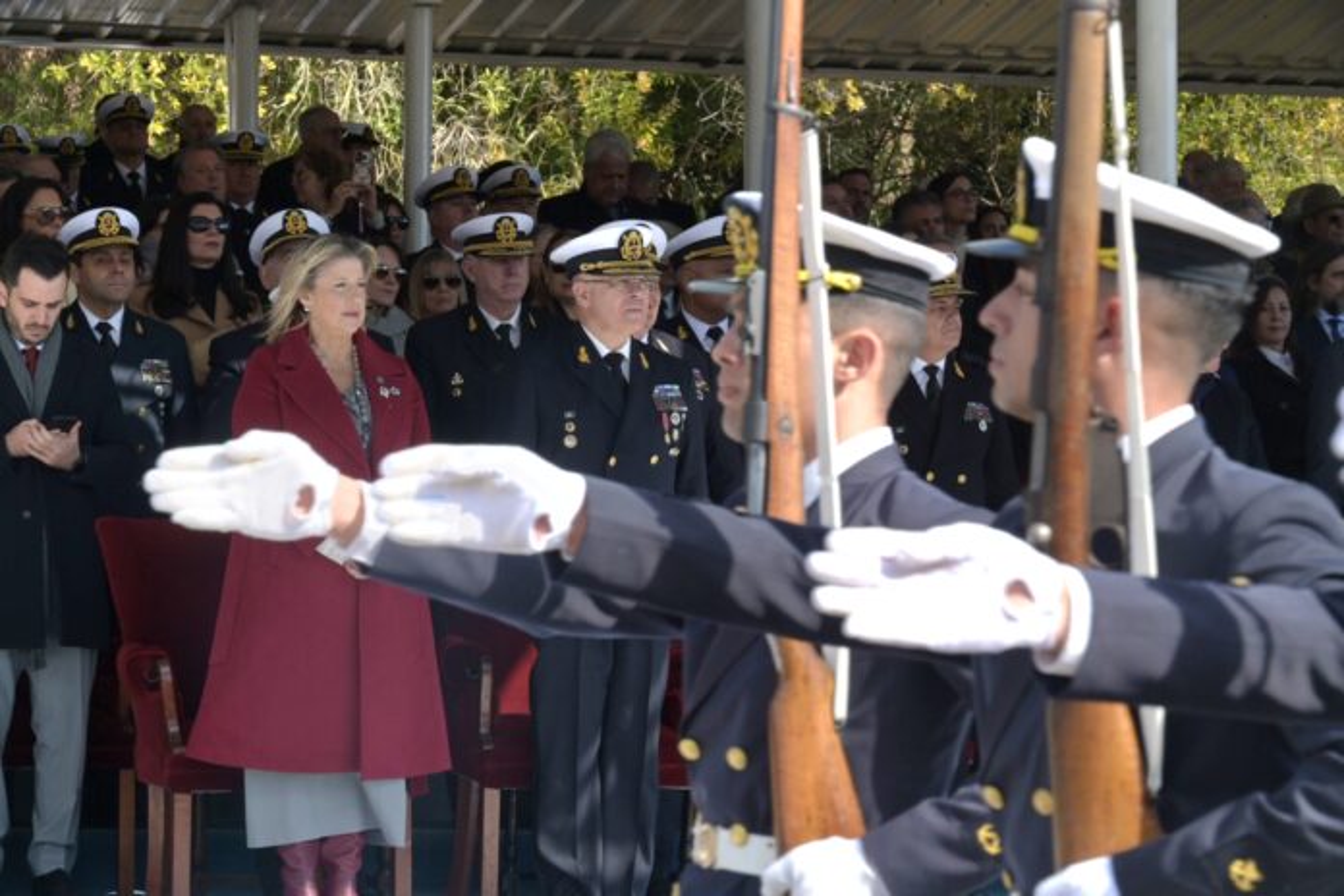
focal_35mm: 155
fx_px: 5786
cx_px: 672
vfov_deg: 8.9
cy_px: 448
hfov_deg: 13.2
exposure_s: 1/200
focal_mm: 155
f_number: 16
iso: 500
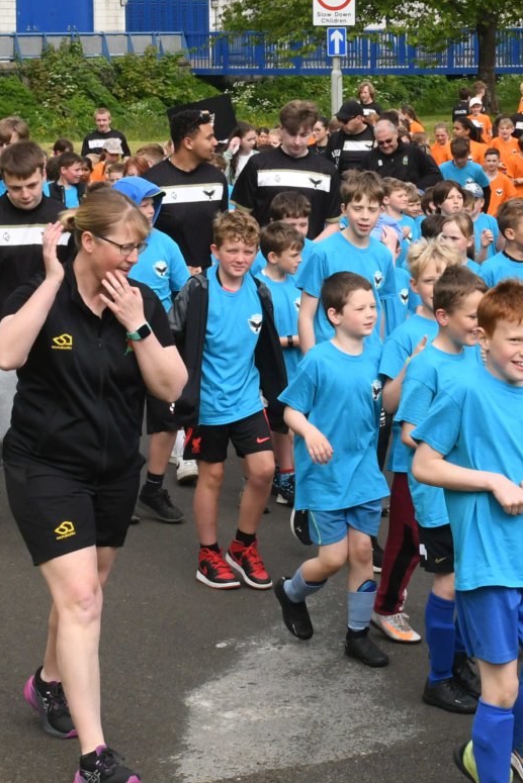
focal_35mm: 103
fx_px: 2243
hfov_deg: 13.3
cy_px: 184
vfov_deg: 19.7
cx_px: 338
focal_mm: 26
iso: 1000
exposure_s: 1/500
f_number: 11
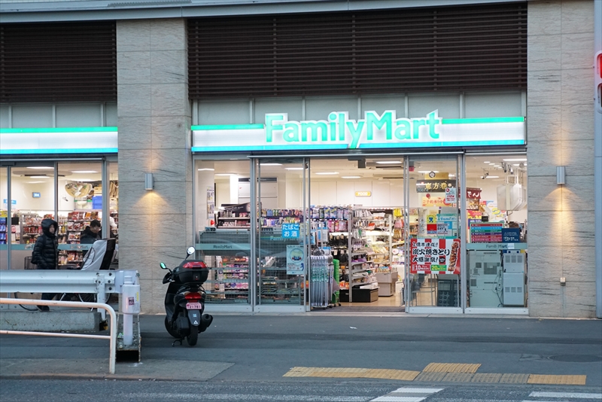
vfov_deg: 16.7
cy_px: 201
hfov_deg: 24.8
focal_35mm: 82
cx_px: 301
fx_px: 1372
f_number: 5.6
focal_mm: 55
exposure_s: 1/100
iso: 2000
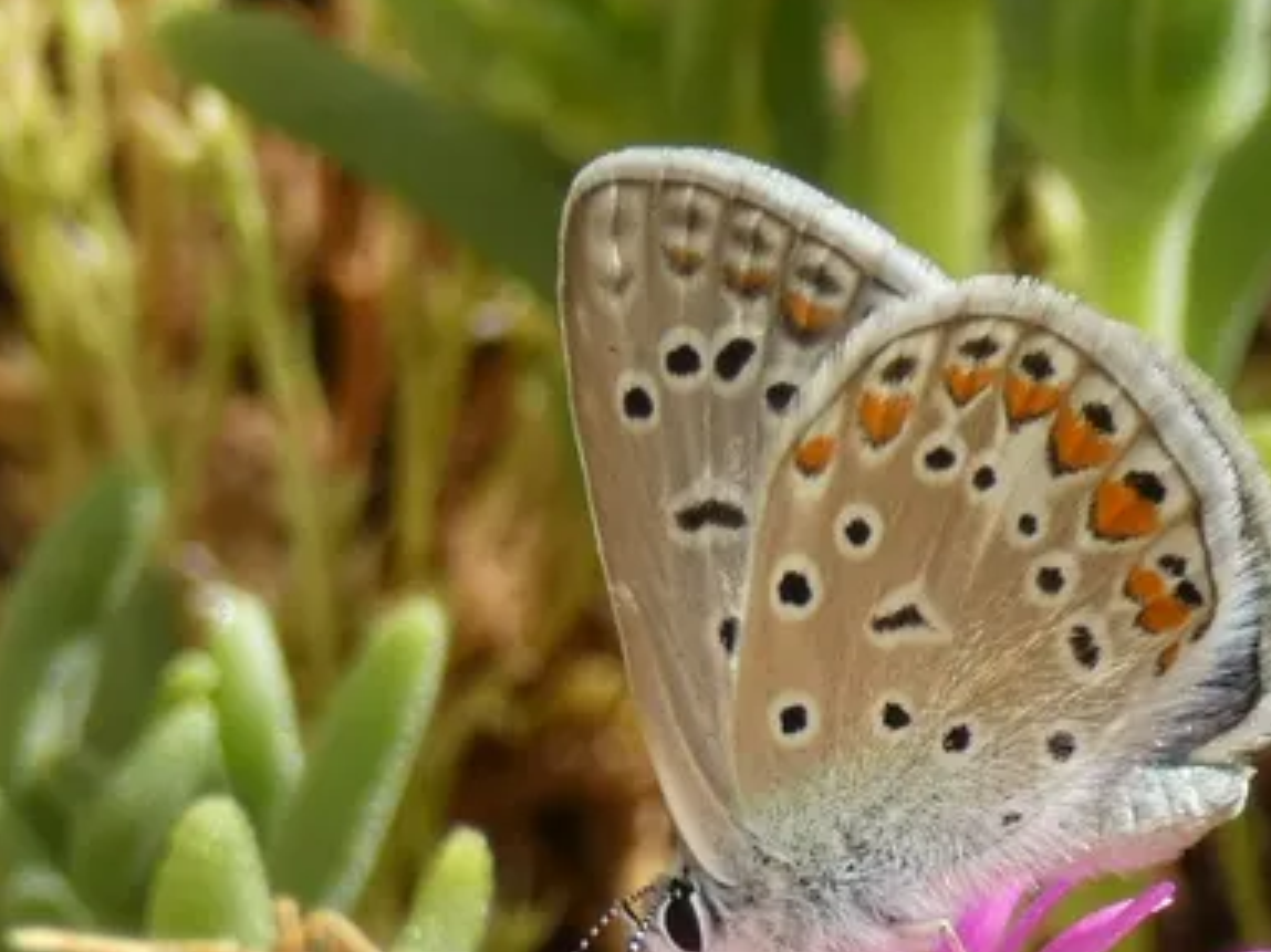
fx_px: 4662
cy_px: 726
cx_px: 846
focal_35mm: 127
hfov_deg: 15.5
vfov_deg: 11.6
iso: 80
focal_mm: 13.7
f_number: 4.4
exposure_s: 1/320
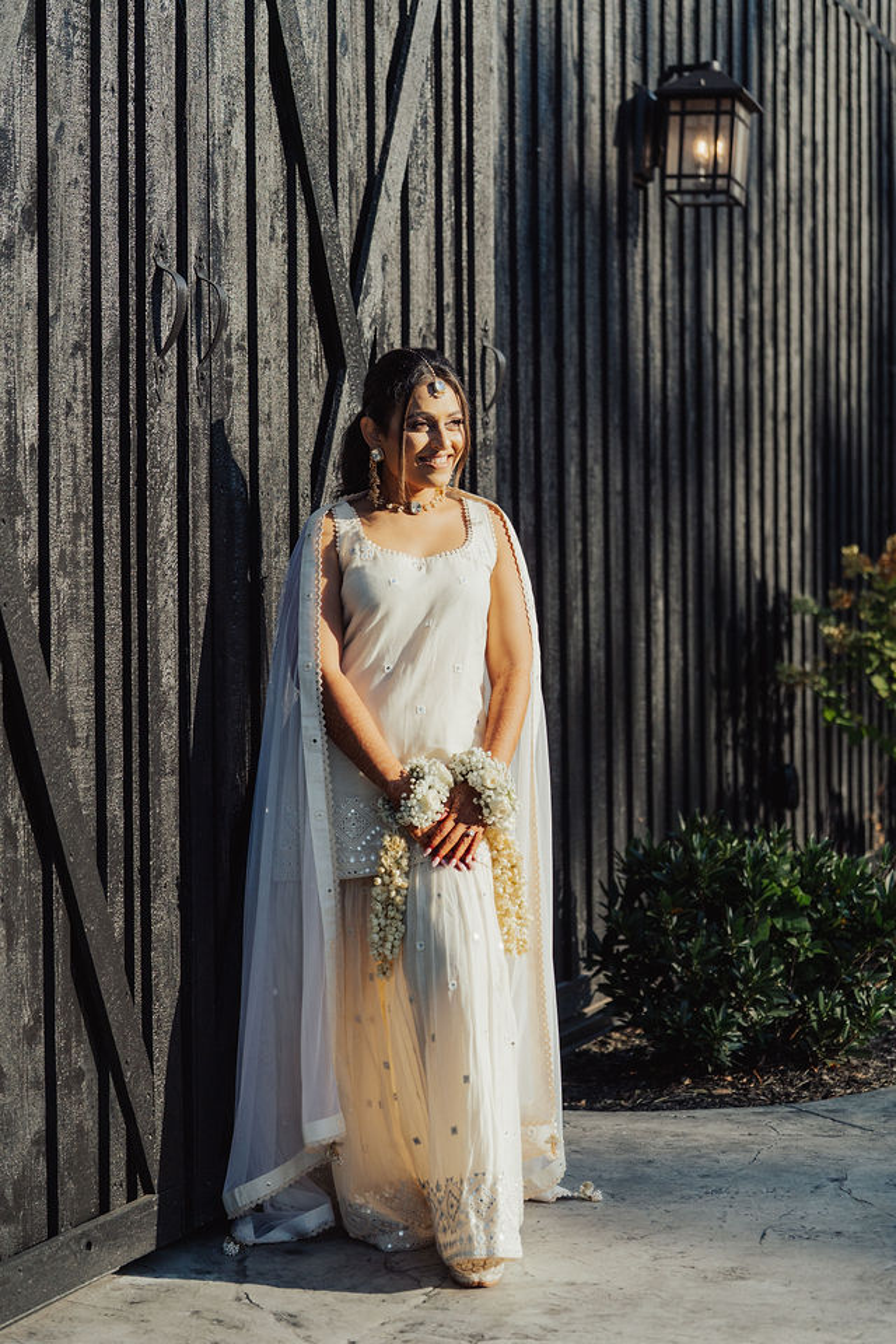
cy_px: 672
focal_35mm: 70
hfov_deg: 19.5
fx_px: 2613
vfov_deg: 28.8
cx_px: 448
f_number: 2.8
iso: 320
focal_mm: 70
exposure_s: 1/6400
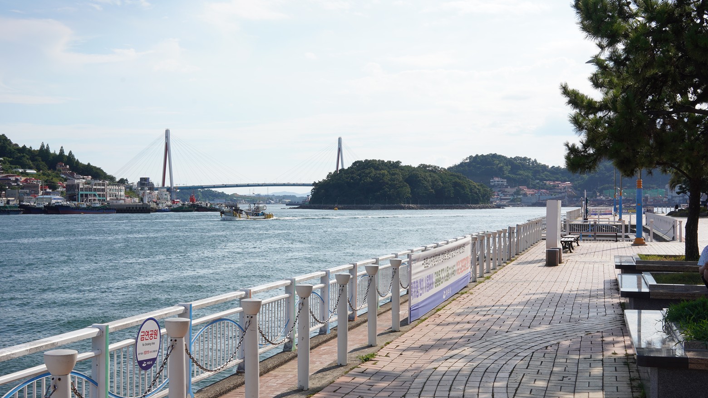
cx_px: 359
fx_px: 882
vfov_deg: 25.4
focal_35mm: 47
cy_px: 193
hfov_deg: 43.7
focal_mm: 35
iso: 100
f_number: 14
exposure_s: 1/100
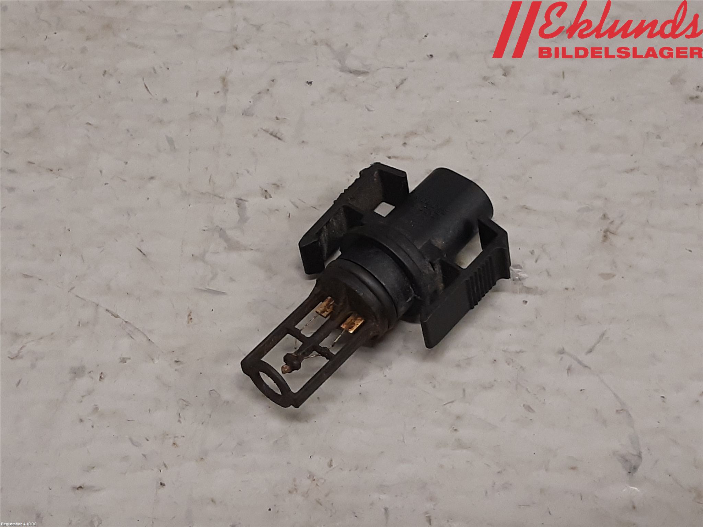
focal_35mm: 26
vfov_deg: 53.1
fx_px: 528
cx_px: 352
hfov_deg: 67.3
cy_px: 264
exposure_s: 1/50
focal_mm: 3.93
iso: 100
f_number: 1.7
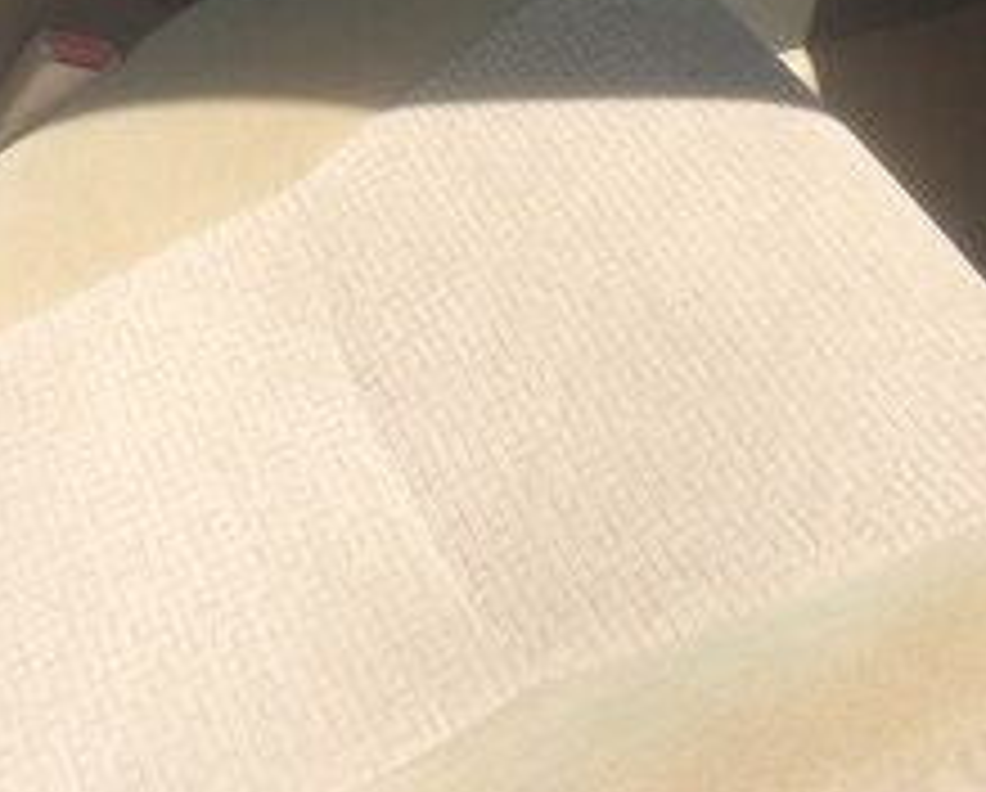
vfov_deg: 21.5
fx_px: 1871
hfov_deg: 29.4
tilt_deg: -33.8
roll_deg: +3.8
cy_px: -252
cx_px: 387
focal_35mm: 64
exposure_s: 1/1466
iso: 32
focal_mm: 4.15
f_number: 2.2
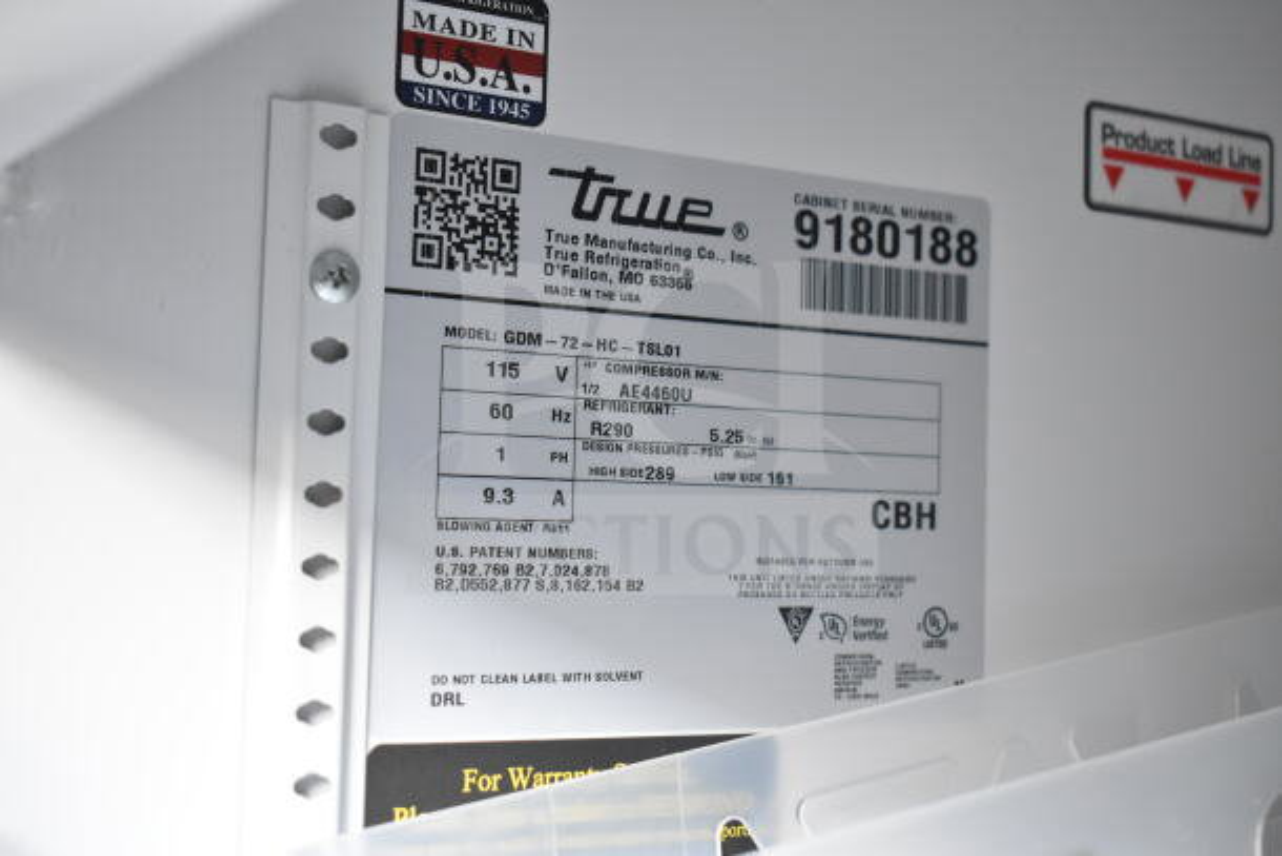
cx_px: 641
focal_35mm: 51
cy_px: 428
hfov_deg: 38.9
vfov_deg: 26.5
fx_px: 1816
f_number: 4.5
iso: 1600
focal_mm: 34
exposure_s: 1/80
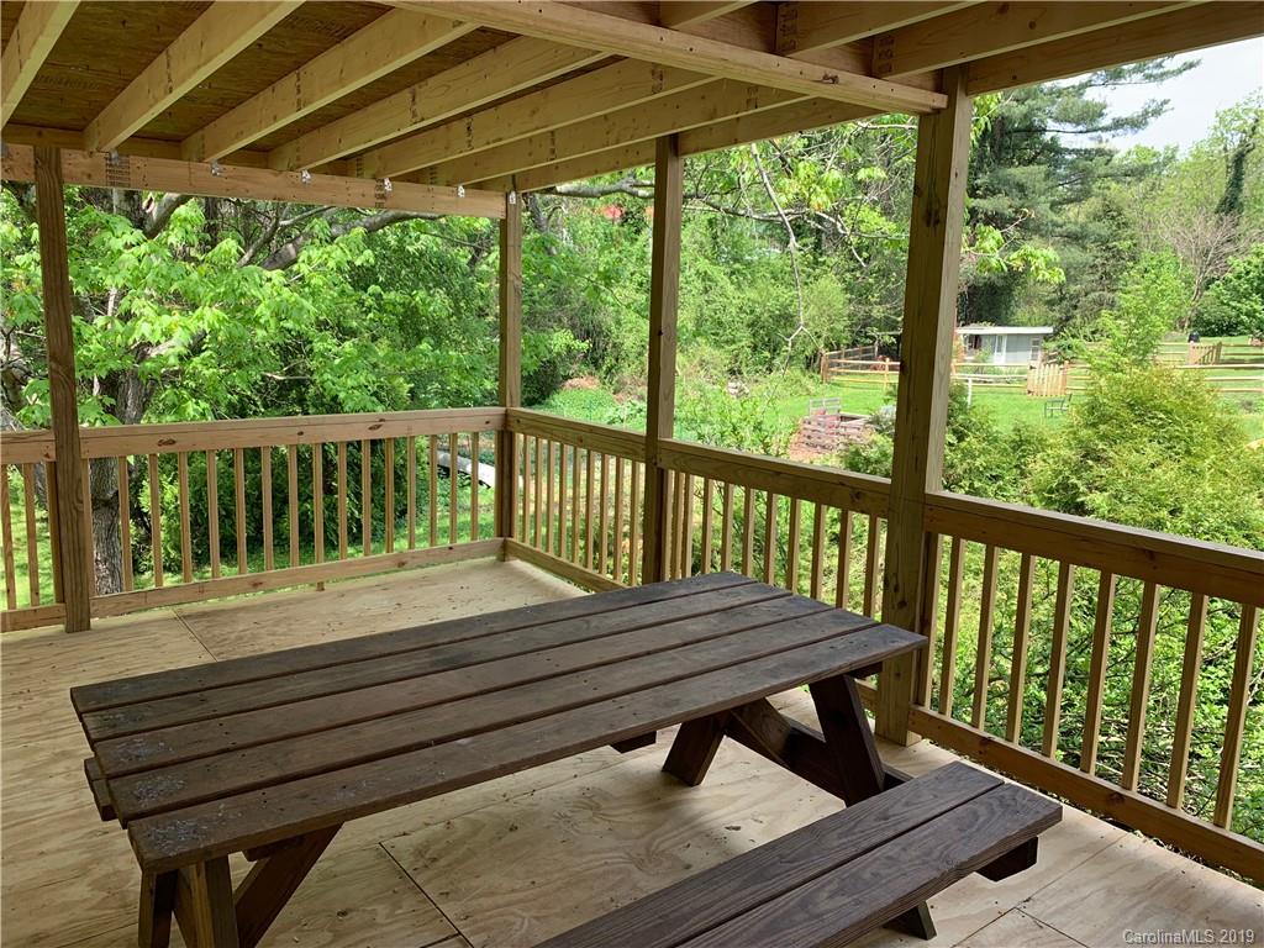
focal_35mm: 26
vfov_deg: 53.1
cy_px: 474
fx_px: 949
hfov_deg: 67.3
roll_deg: -1.3
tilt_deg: -10.8
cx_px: 632
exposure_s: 1/245
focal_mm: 4.25
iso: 25
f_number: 1.8
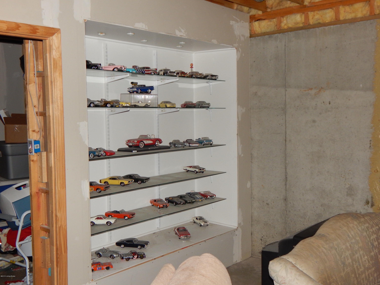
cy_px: 142
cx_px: 190
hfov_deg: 49.0
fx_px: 417
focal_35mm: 38
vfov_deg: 37.7
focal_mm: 6.8
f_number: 3.4
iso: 200
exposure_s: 1/30
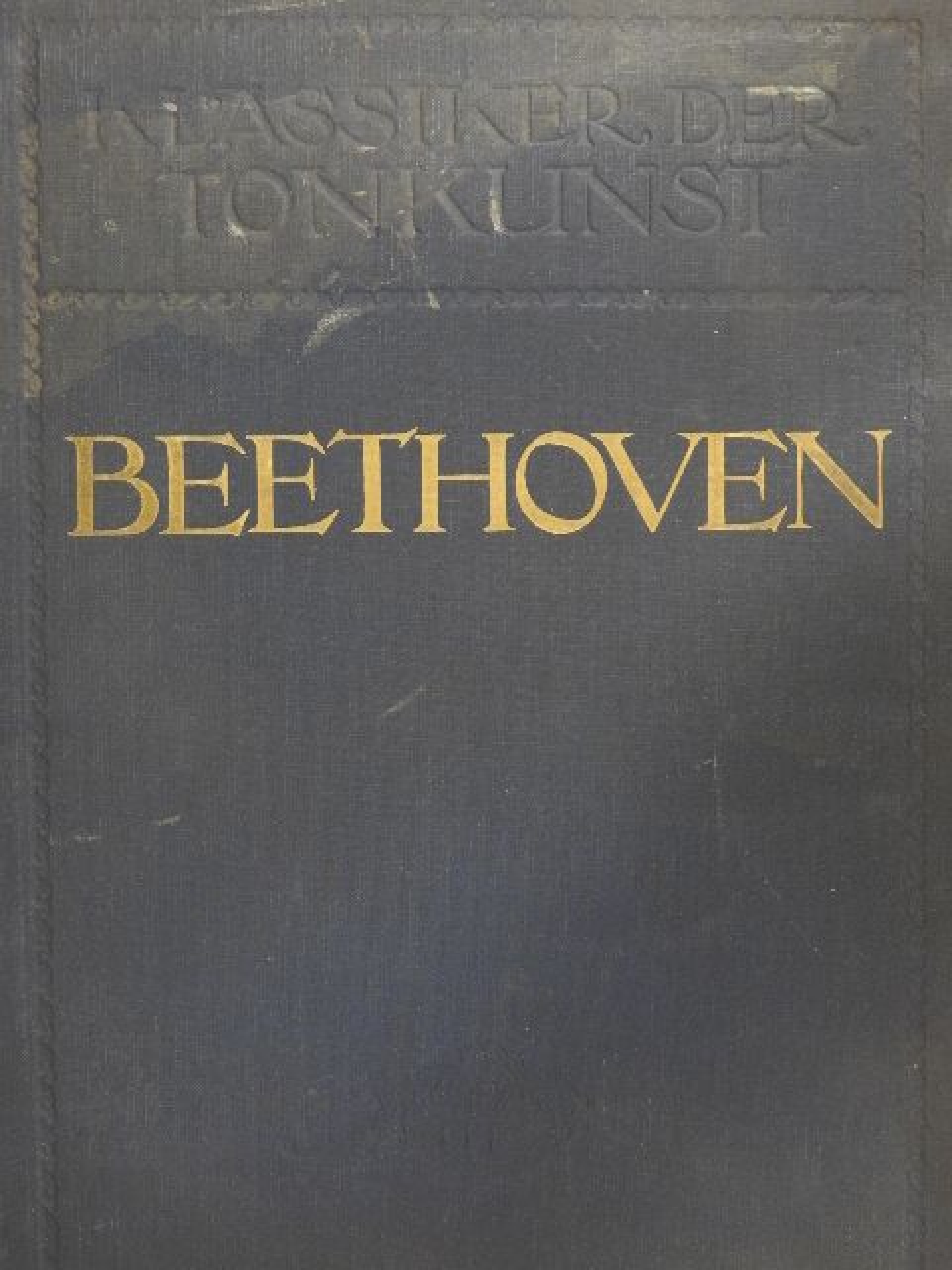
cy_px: 635
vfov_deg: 42.1
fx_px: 1650
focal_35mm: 45
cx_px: 476
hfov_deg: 32.2
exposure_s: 1/8
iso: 720
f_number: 4
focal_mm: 8.1
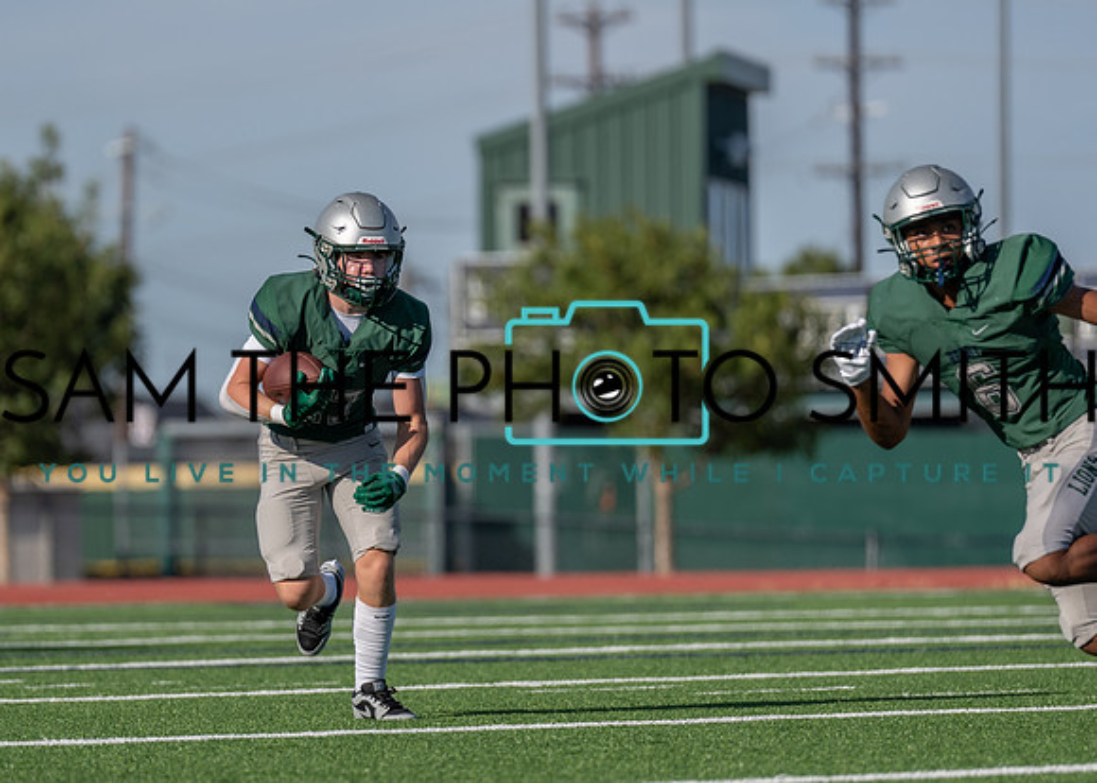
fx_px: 10449
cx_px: 369
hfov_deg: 6.0
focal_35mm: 335
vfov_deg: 4.3
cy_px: 406
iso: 100
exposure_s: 1/2500
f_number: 2.8
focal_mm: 200
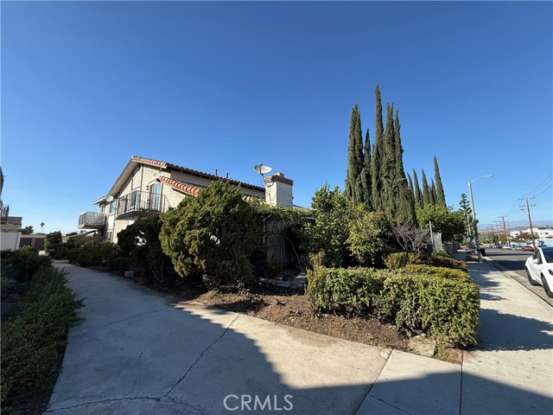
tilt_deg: +9.3
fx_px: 224
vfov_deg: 85.7
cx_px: 276
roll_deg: -0.4
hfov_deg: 102.1
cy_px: 208
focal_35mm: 14
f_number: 2.2
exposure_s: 1/914
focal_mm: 2.22
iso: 50
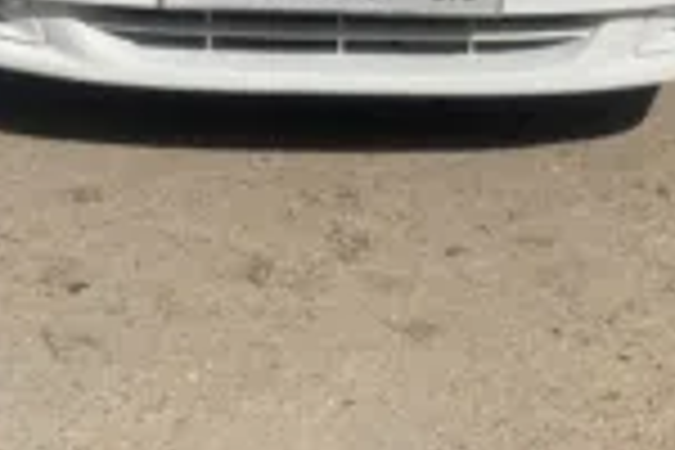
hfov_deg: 28.1
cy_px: -153
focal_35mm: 72
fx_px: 1350
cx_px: 364
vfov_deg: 17.6
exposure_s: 1/5128
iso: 25
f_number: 1.8
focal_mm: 4.25
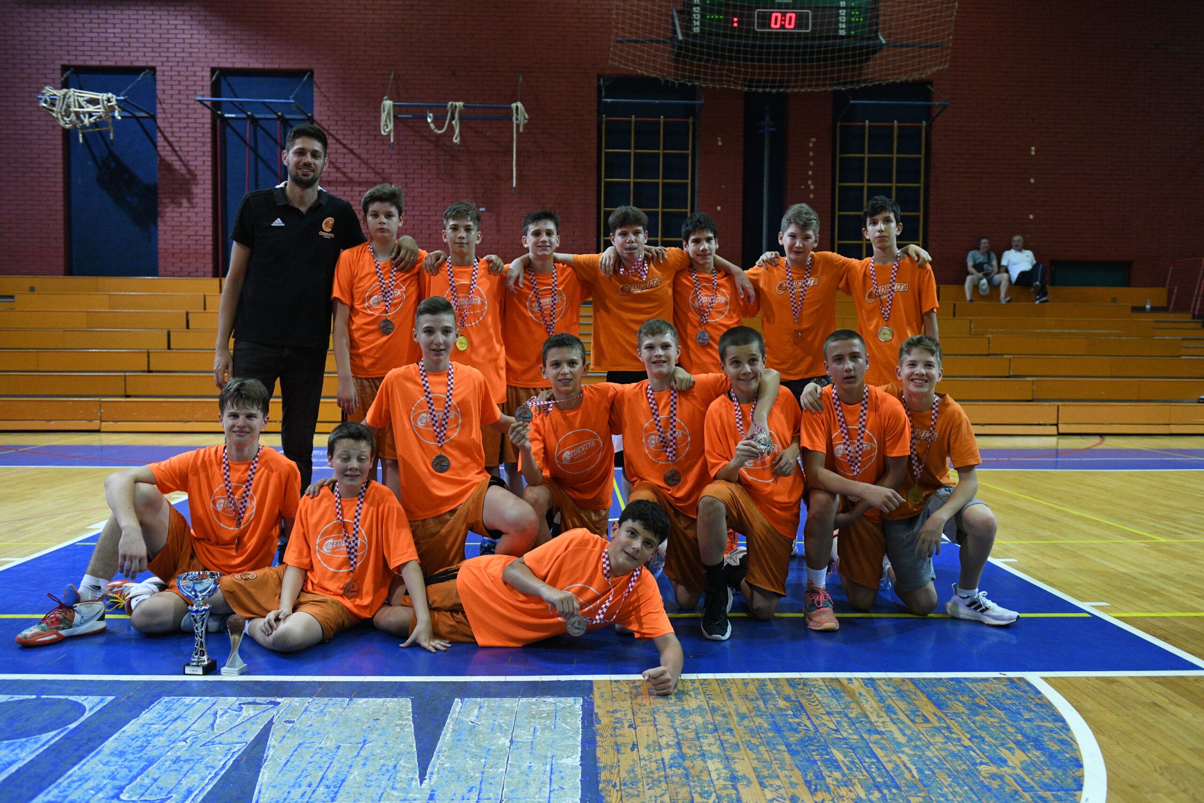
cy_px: 402
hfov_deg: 60.3
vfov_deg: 42.3
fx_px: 1037
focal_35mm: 31
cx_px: 602
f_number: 4
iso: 4000
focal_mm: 31
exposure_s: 1/400
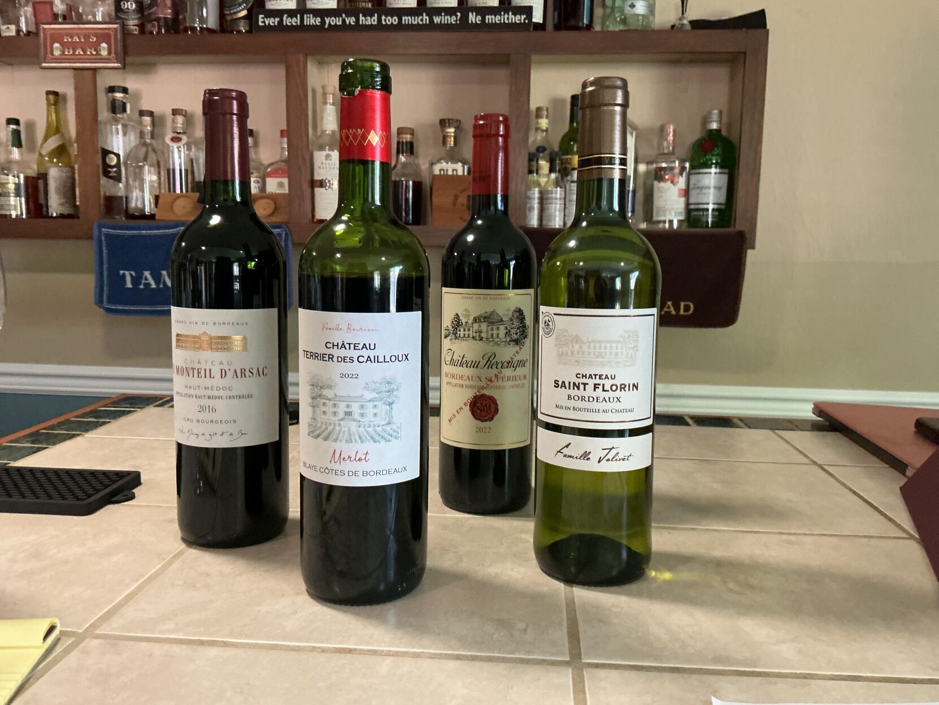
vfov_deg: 48.2
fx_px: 787
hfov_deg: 61.7
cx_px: 470
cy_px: 352
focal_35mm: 29
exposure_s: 1/30
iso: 250
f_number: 1.8
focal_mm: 3
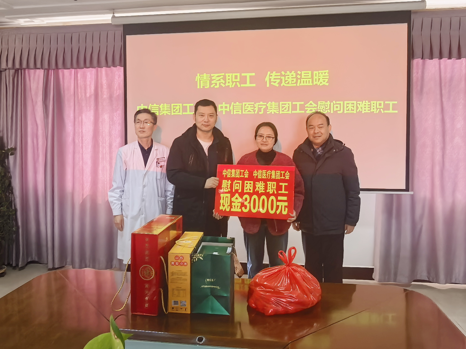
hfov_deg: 76.4
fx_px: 296
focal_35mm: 22
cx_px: 233
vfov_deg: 61.1
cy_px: 174
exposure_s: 1/50
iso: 320
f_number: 2.2
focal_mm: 1.95
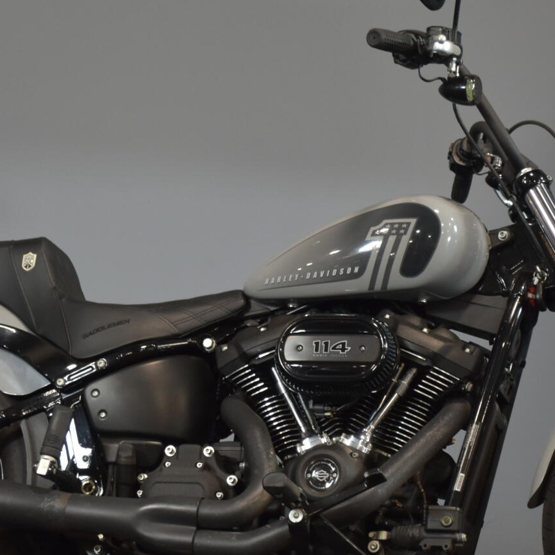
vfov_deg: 14.6
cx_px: 334
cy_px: 332
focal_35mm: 119
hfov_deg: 14.6
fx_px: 2159
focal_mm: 40
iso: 1000
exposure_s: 1/30
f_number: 5.3
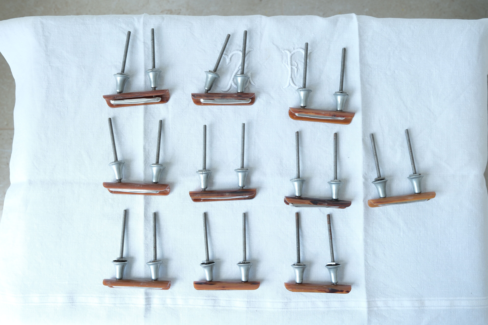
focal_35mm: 33
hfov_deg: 57.2
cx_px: 244
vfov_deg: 40.0
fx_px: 447
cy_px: 162
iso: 200
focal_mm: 21.9
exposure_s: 1/30
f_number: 6.4
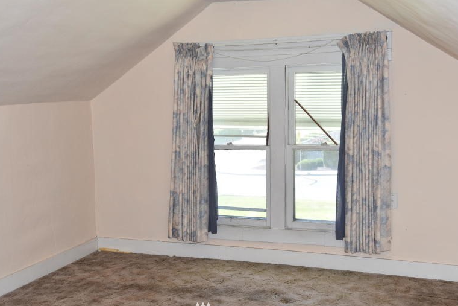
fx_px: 573
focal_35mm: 45
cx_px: 226
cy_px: 151
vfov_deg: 29.9
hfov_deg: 43.6
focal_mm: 38
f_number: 4
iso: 200
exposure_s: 1/80
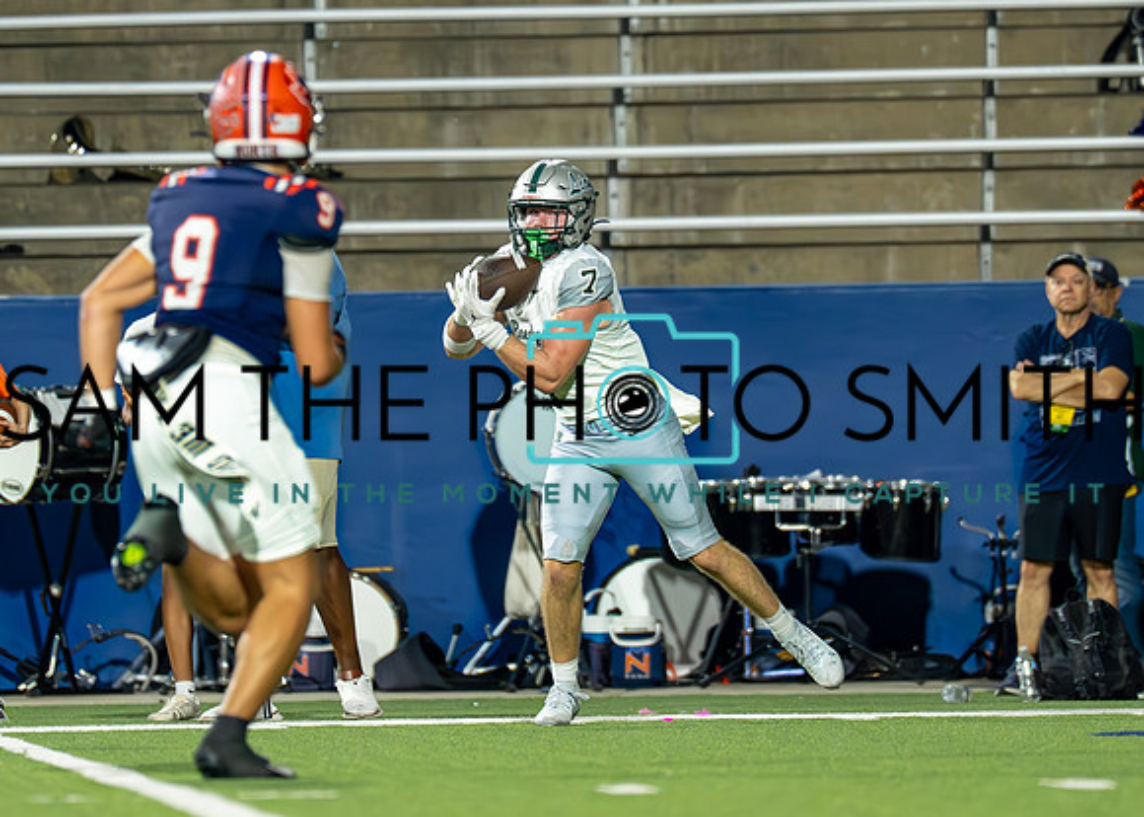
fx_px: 16881
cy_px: 245
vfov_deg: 2.8
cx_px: 544
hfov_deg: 3.9
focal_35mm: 520
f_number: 2.8
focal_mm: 200
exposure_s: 1/1600
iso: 3200
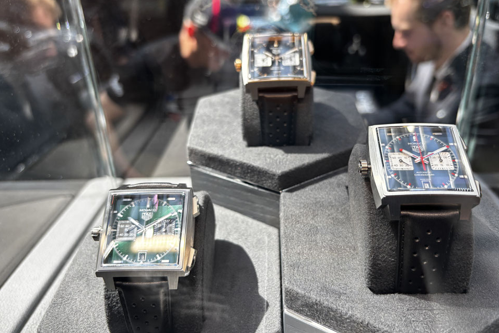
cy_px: 174
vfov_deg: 45.0
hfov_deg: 63.6
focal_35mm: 29
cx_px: 262
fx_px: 402
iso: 40
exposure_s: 1/194
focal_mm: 5.96
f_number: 1.6
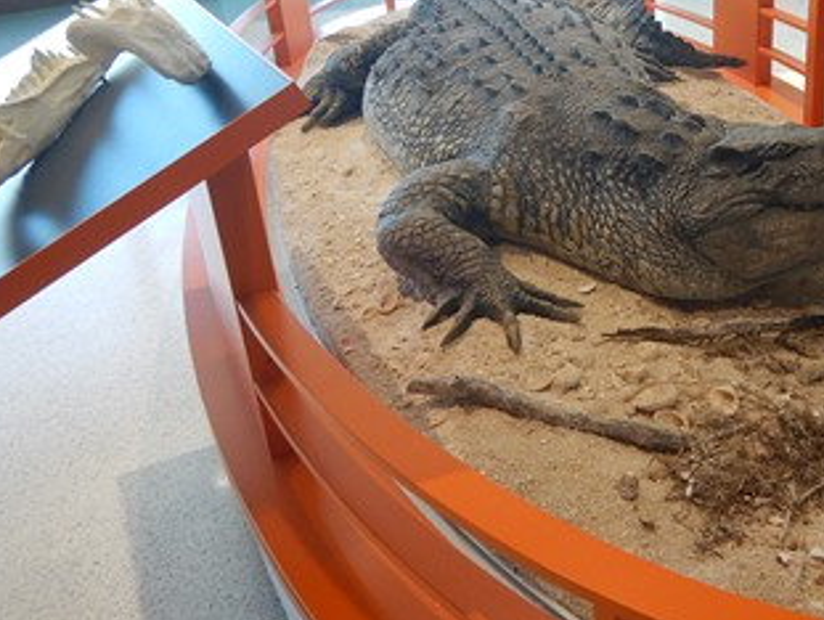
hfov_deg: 48.1
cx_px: 623
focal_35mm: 37
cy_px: 212
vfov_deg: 38.3
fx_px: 882
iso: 125
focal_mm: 4.3
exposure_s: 1/60
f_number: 2.8
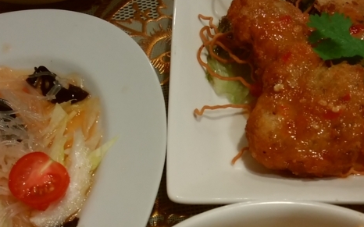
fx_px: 397
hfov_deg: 49.3
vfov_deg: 31.2
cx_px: 170
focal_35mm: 40
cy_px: 179
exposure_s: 1/25
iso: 80
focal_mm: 3
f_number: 2
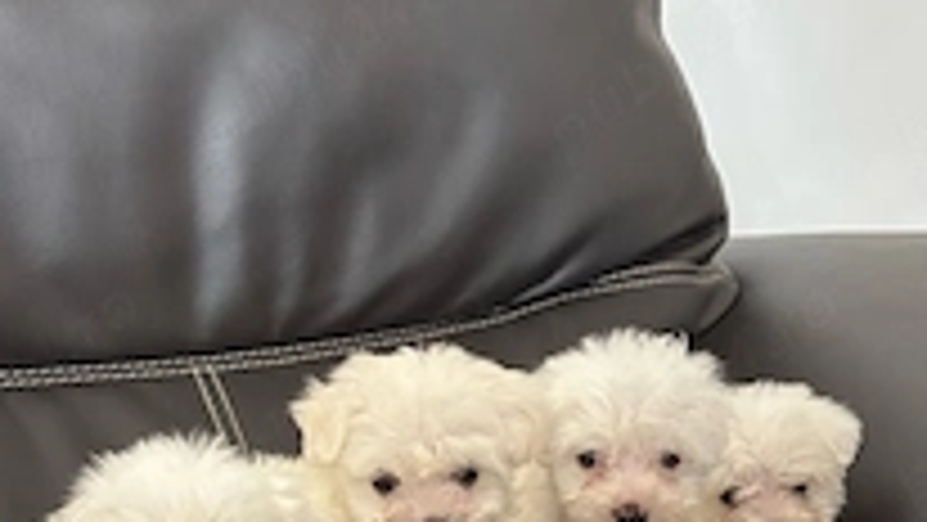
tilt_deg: -10.6
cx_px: 432
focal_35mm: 55
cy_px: 450
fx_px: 1352
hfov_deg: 37.8
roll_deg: +3.6
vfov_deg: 21.5
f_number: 1.6
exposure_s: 1/60
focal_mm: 5.96
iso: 400
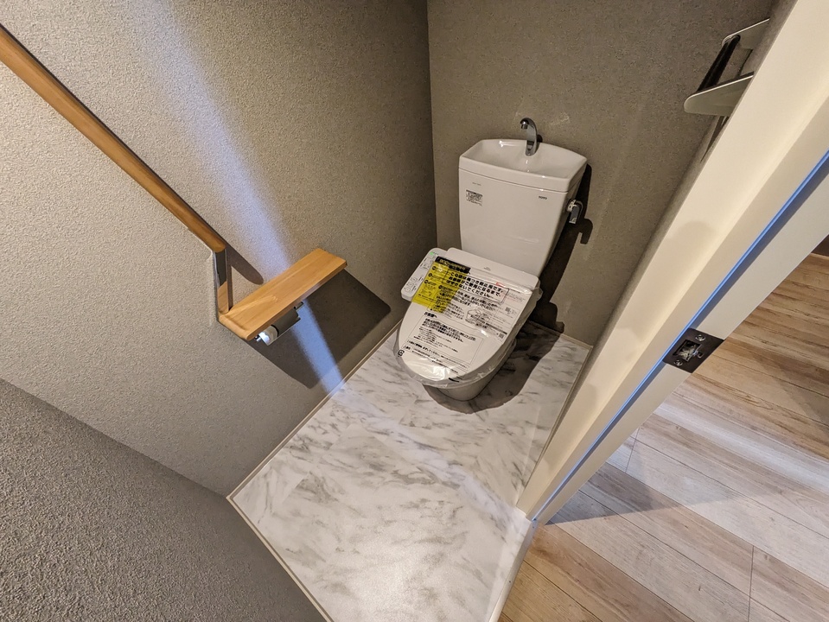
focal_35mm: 14
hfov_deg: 102.0
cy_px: 311
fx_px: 335
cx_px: 414
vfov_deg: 85.7
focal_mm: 1.83
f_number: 2.2
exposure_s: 1/40
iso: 627
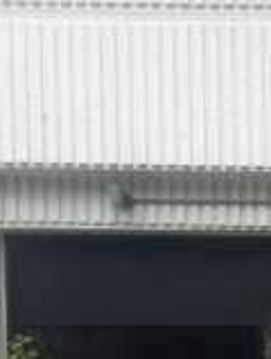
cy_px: 436
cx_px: 370
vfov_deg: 21.9
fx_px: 853
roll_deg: +0.9
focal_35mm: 82
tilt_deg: -1.8
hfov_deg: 16.8
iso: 32
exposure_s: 1/466
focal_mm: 4.15
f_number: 2.2
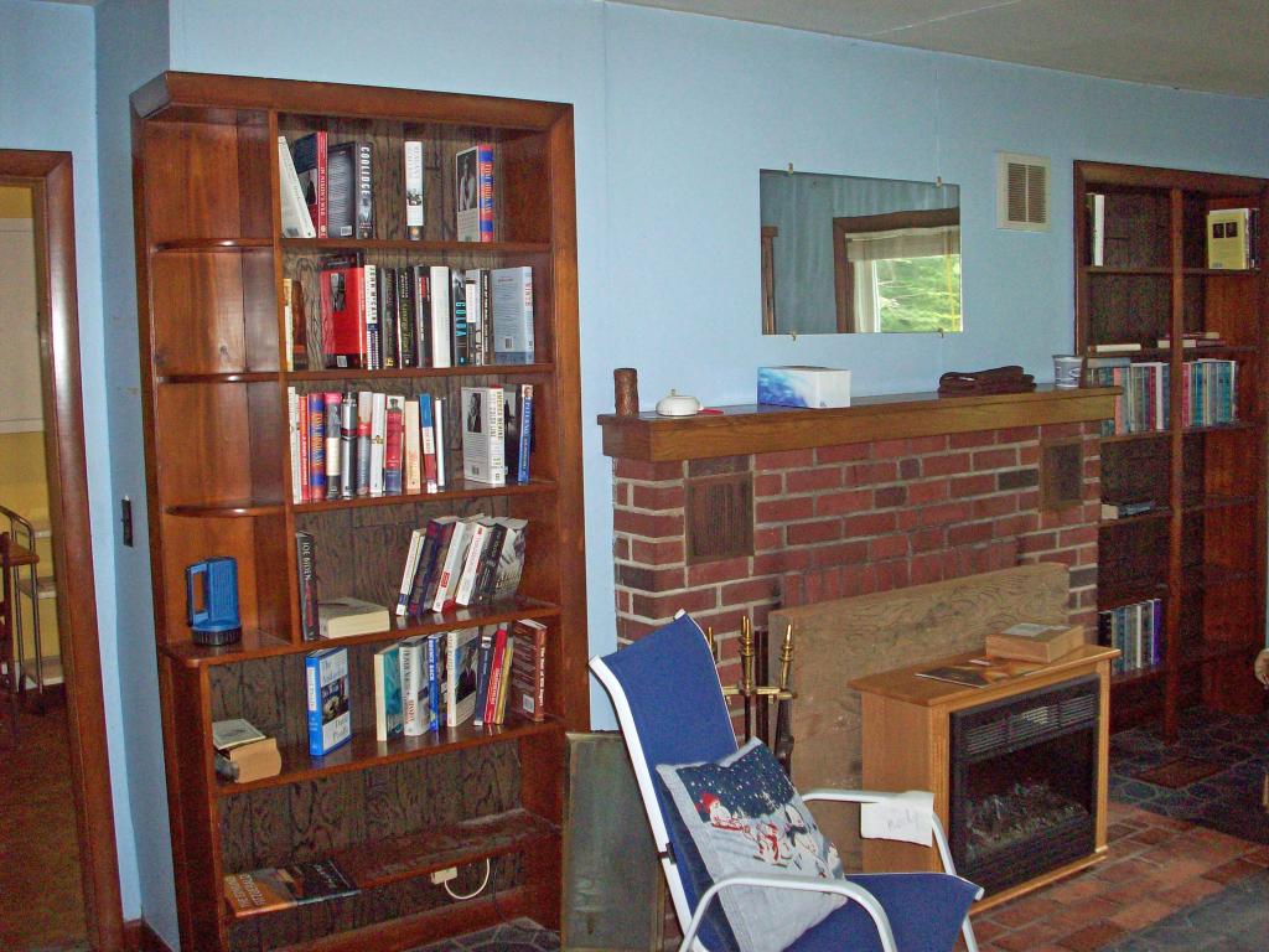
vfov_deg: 38.7
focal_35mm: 37
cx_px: 634
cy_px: 476
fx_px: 1356
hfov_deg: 50.1
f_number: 2.8
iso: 200
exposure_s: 1/64
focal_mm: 6.2
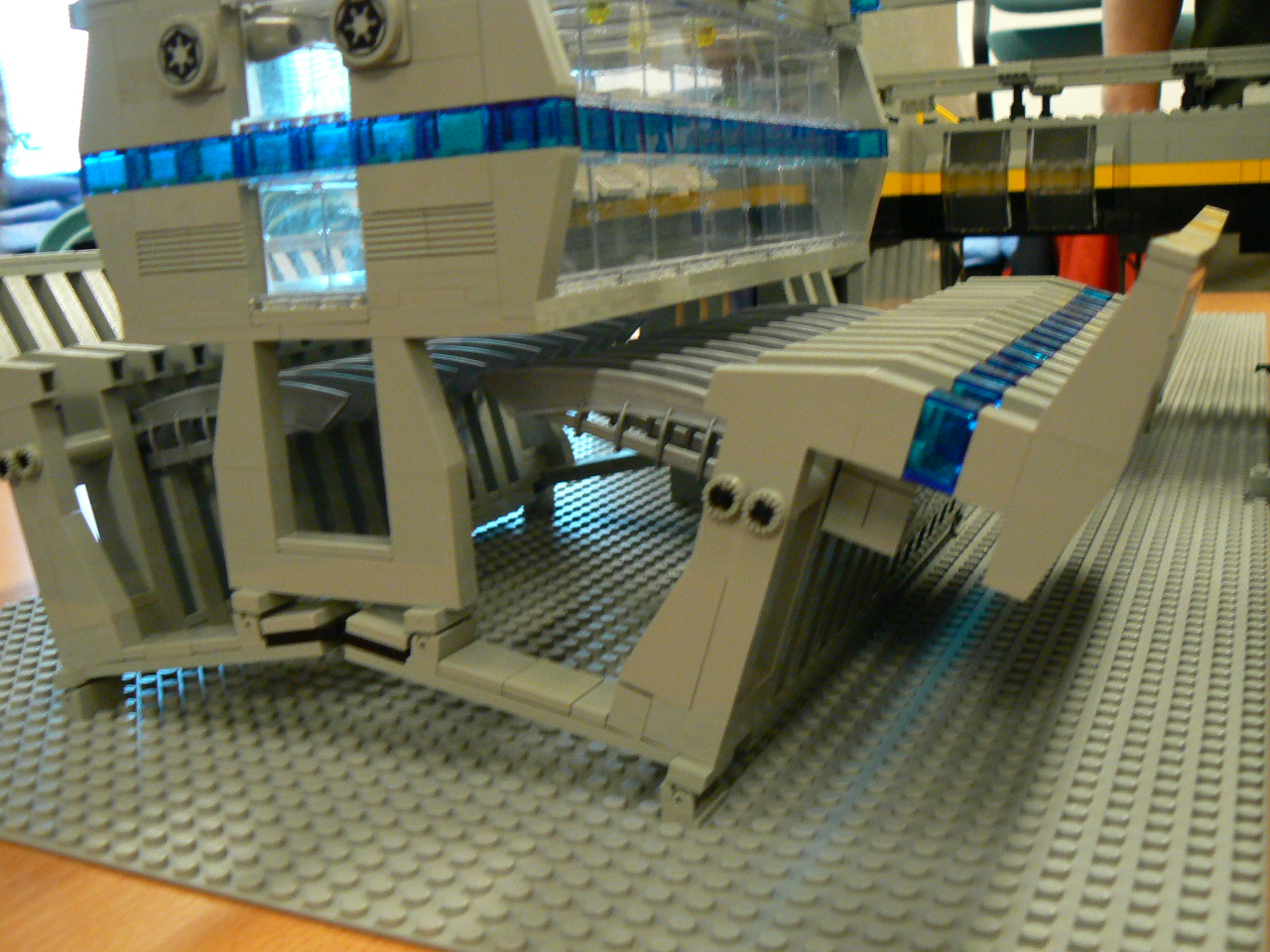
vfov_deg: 39.7
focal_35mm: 36
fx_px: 1321
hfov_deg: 51.4
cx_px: 635
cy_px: 476
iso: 200
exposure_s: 1/6
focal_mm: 6
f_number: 2.8
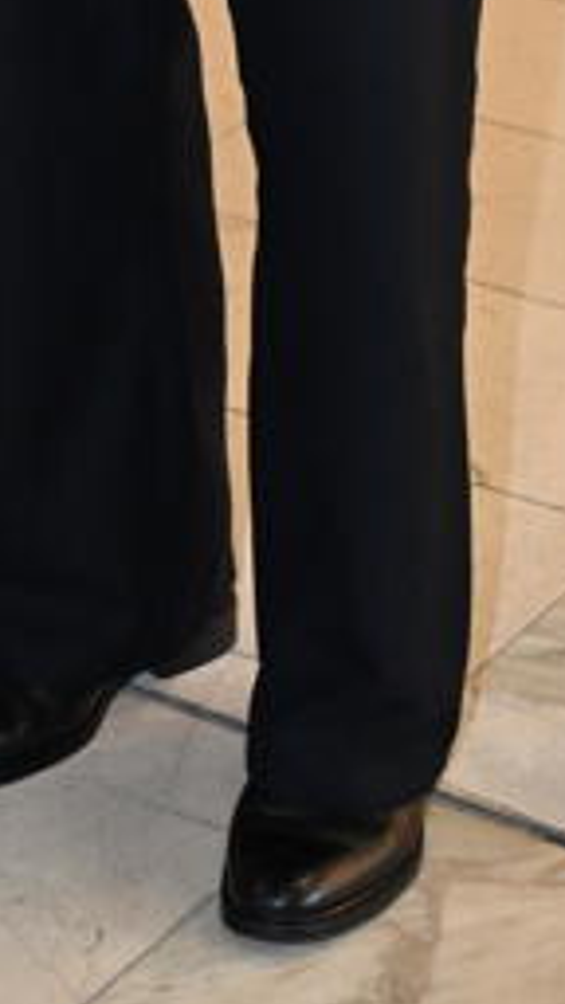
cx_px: -161
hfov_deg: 7.3
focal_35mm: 165
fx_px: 4395
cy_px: -920
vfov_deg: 11.8
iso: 2500
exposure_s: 1/125
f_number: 4.5
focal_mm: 39
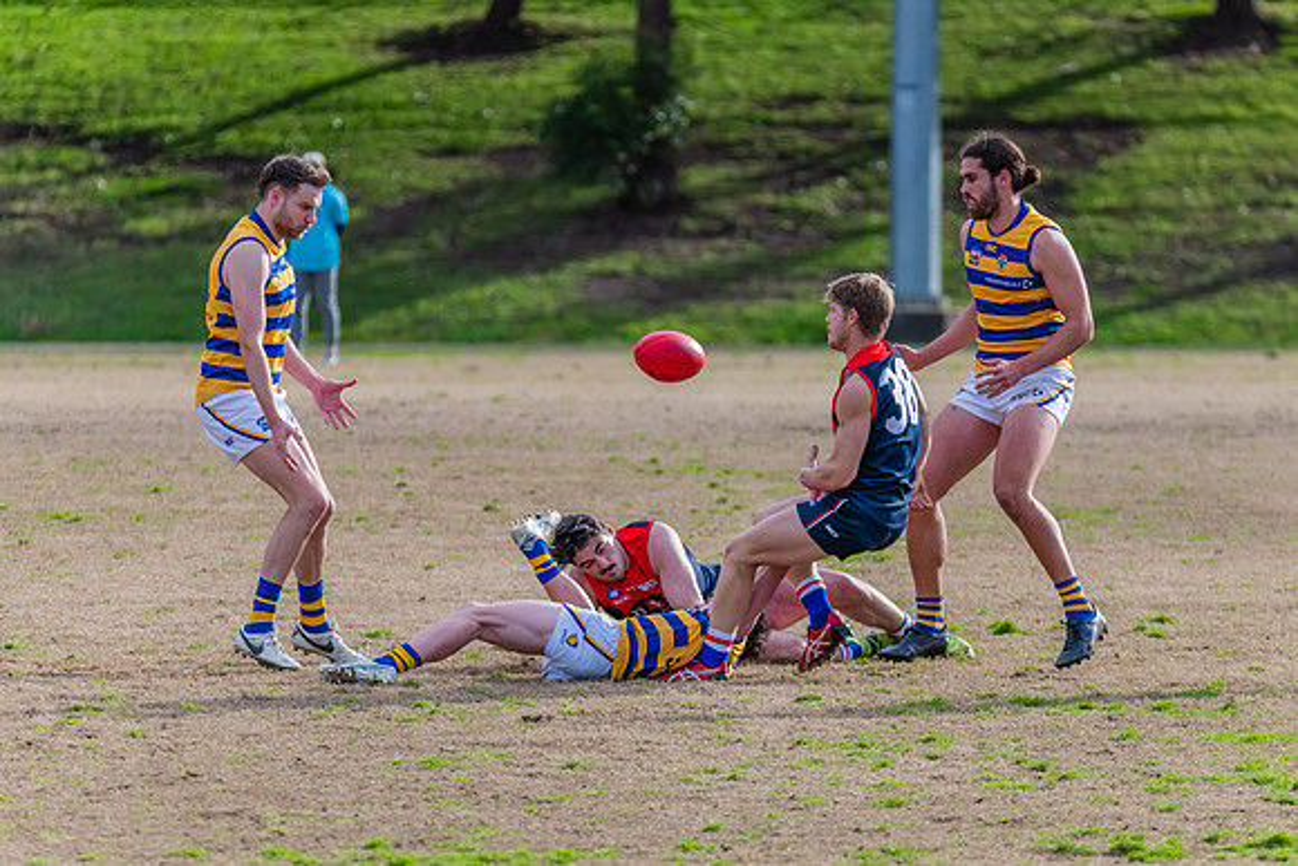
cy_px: 432
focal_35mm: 391
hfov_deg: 5.3
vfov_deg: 3.5
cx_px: 728
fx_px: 14084
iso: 800
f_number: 6
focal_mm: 320
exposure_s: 1/1600
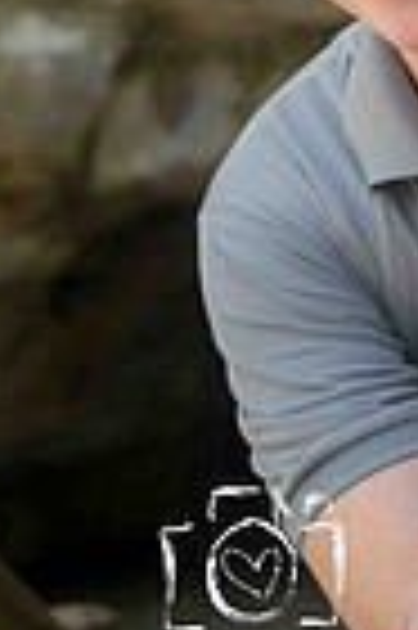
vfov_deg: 13.7
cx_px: 544
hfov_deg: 9.1
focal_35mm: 148
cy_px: 45
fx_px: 2584
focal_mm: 46
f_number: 4.5
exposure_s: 1/100
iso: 800
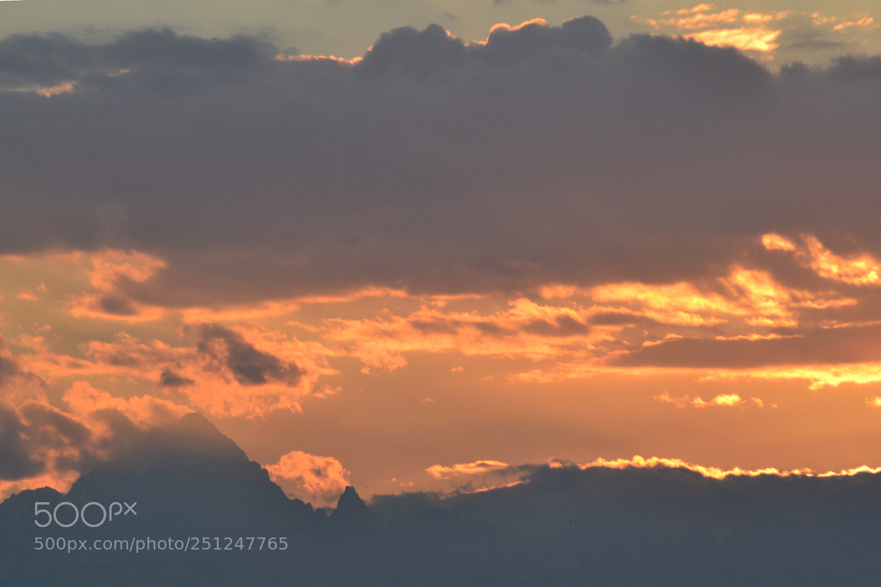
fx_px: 7707
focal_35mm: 315
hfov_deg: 6.5
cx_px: 440
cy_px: 294
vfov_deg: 4.4
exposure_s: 1/250
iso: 400
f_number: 10
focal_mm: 210
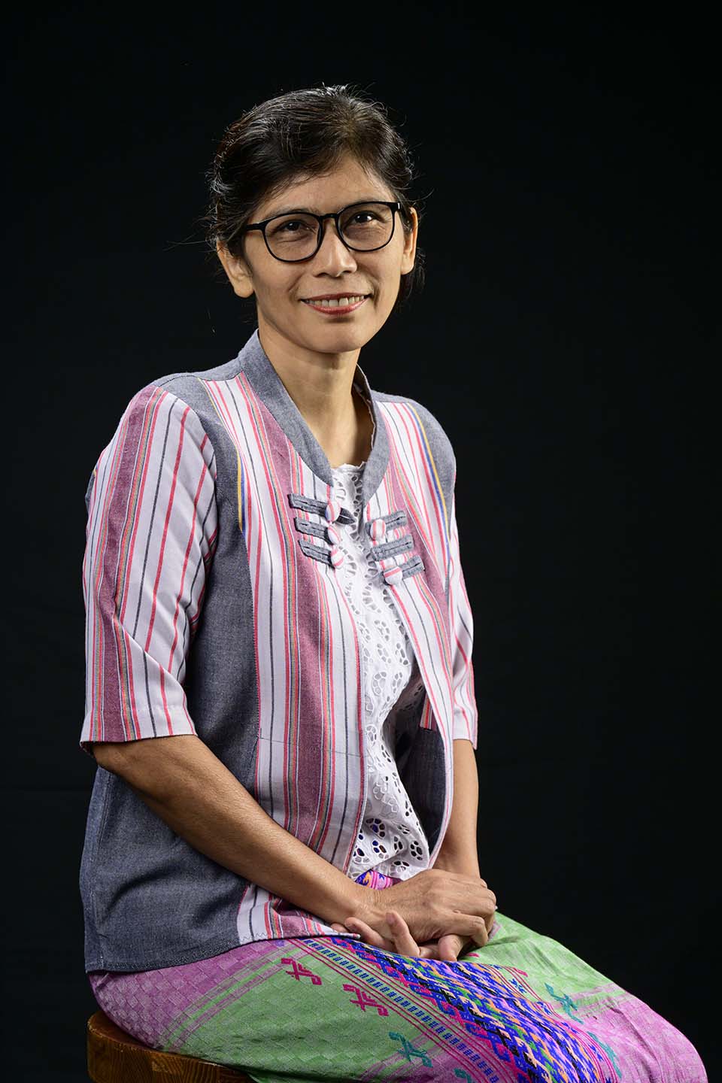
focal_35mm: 85
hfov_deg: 16.1
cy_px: 542
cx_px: 361
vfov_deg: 23.9
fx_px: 2557
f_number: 8
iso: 400
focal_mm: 85
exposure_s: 1/200
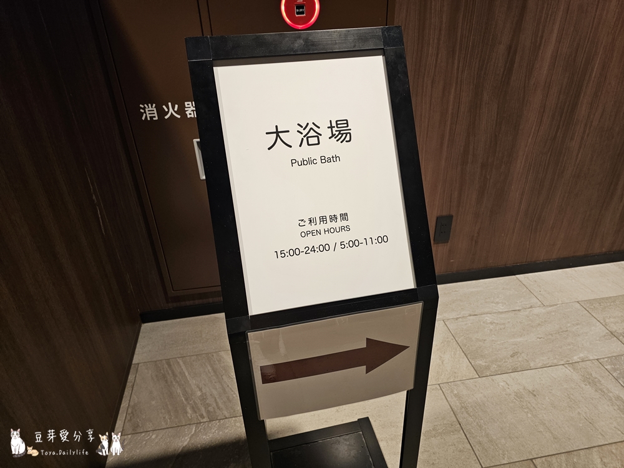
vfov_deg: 58.9
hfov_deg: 73.9
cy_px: 234
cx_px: 312
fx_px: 415
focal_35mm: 23
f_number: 1.7
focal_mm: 6.3
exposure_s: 1/66
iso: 320
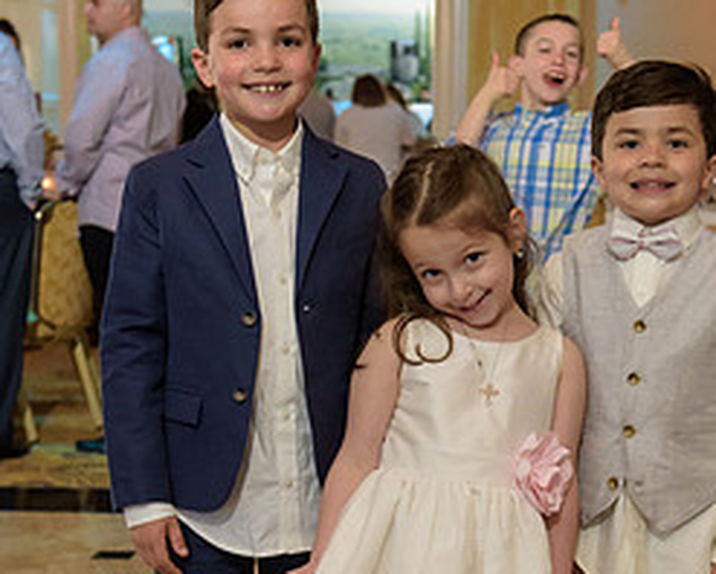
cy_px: 439
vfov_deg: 17.4
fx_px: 1866
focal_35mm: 88
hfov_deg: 21.6
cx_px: 467
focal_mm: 40
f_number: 3.2
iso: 1600
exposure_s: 1/125
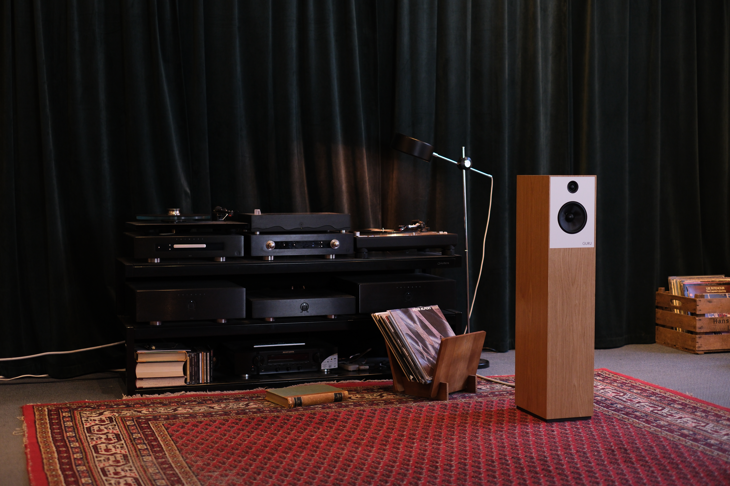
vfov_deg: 25.5
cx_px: 365
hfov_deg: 37.5
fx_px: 1075
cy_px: 243
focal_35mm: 53
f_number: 2
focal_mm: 35
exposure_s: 1/250
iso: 1250
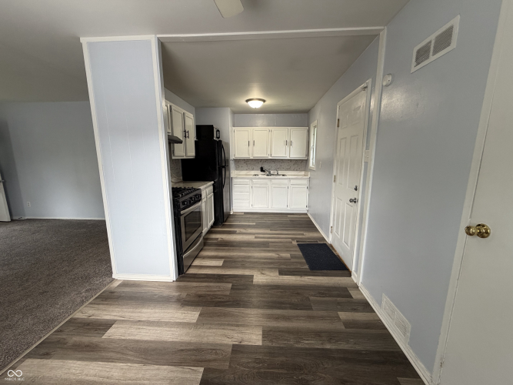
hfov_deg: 102.1
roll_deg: +0.6
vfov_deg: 85.7
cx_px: 256
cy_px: 192
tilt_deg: -10.8
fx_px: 207
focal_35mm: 14
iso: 200
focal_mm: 2.22
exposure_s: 1/120
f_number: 2.2
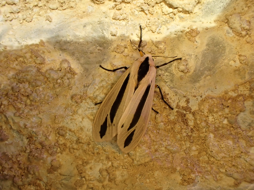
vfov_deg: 46.8
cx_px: 127
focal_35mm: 30
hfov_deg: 60.0
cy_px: 95
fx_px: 220
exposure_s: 1/100
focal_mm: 5.4
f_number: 3.2
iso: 800
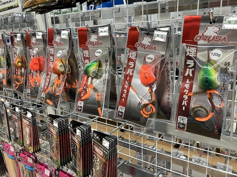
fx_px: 192
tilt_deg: -13.2
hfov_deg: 63.4
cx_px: 118
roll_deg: +2.1
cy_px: 88
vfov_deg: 49.7
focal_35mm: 28
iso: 50
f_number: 1.8
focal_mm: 3.99
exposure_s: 1/50
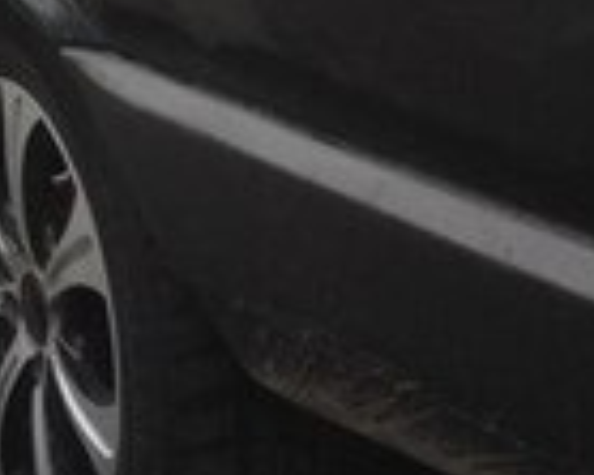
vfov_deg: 9.9
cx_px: 81
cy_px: -148
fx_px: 2688
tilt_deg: -7.8
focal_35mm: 153
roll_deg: +3.7
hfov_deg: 12.5
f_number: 2.4
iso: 50
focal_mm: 4.12
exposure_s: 1/181
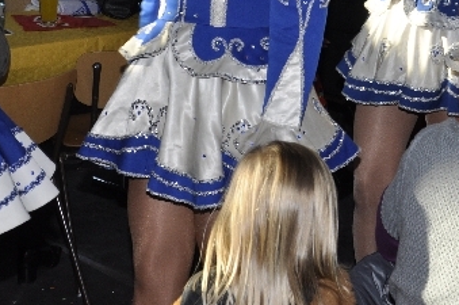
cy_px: -37
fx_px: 1171
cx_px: 432
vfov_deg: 14.5
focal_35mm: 92
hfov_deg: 21.6
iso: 400
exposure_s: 1/200
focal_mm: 26
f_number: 9
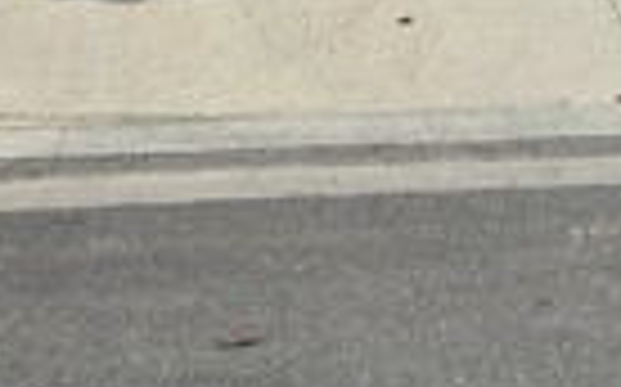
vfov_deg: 6.6
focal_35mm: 181
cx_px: 878
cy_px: -738
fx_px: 3061
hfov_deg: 11.2
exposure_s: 1/2921
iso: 50
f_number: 1.8
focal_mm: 5.4
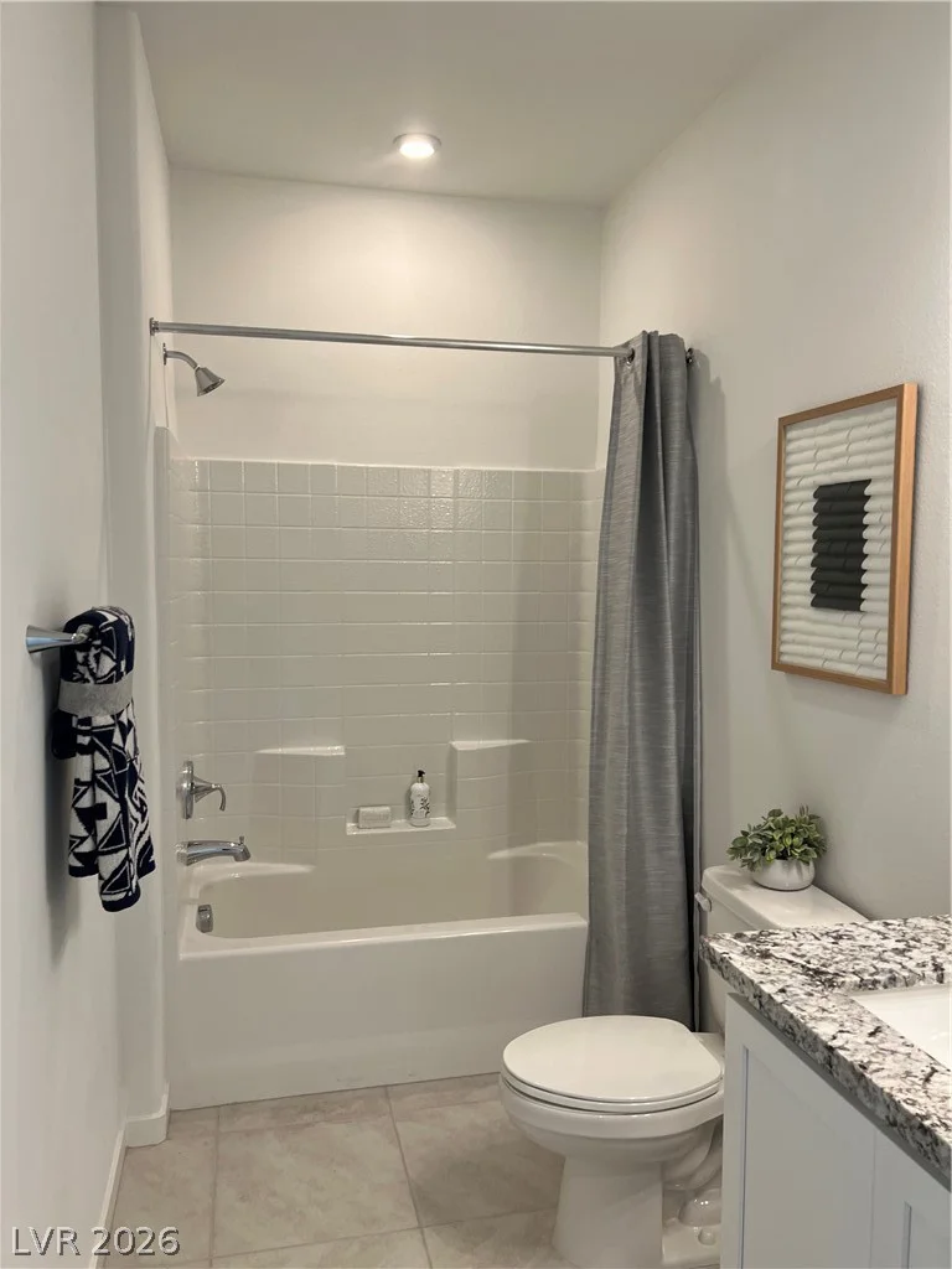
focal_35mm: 26
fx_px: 953
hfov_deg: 53.1
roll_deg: +0.0
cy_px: 634
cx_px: 476
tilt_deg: -3.1
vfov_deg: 67.3
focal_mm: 5.7
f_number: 1.5
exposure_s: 1/120
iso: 80
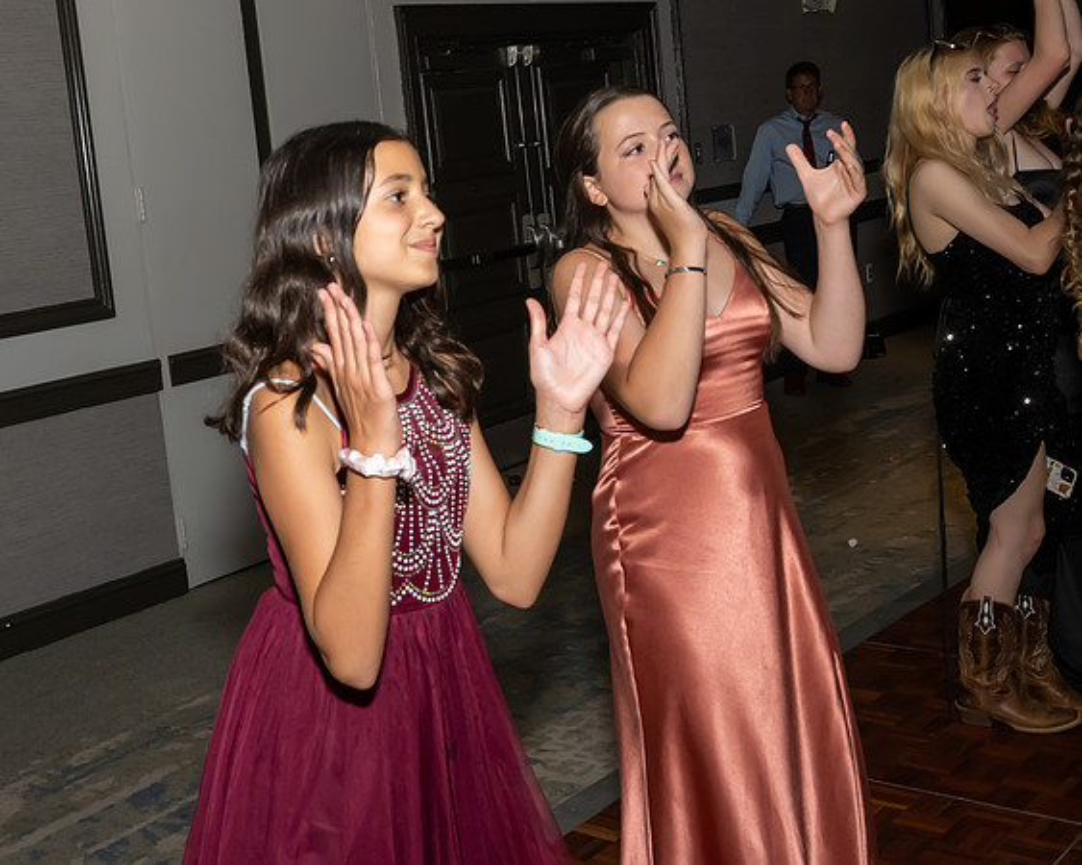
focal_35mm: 47
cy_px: 338
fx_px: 1494
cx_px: 290
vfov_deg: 32.2
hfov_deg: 38.9
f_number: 8
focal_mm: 23
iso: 1000
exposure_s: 1/250
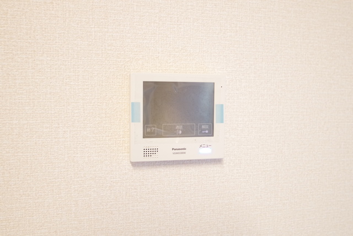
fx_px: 324
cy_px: 118
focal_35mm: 33
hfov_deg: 57.2
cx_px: 176
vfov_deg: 40.0
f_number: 4.5
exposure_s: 1/25
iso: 1600
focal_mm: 21.88
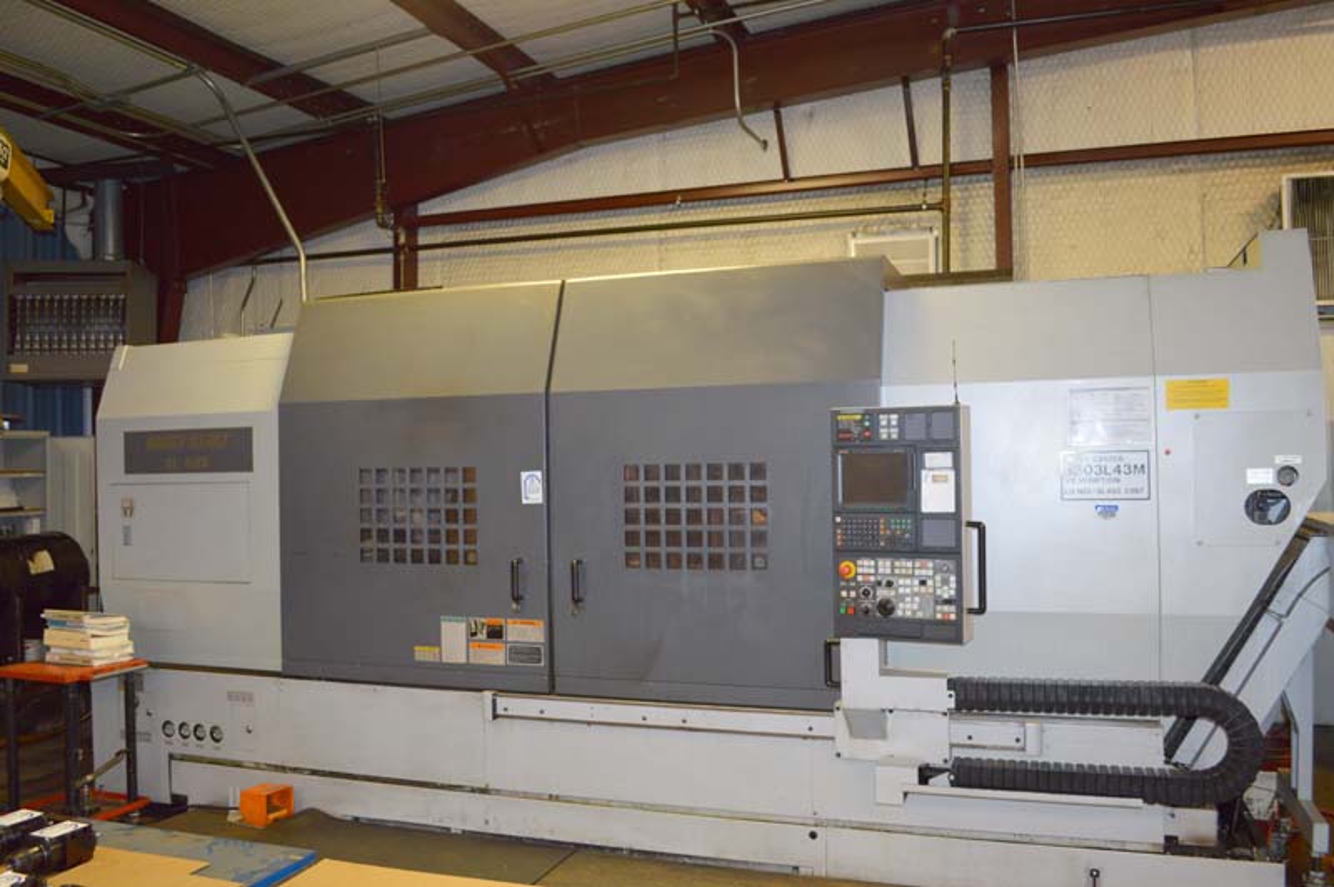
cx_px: 667
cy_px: 444
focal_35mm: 30
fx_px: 1111
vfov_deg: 43.5
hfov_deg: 62.0
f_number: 3.8
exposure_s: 1/60
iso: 400
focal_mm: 20
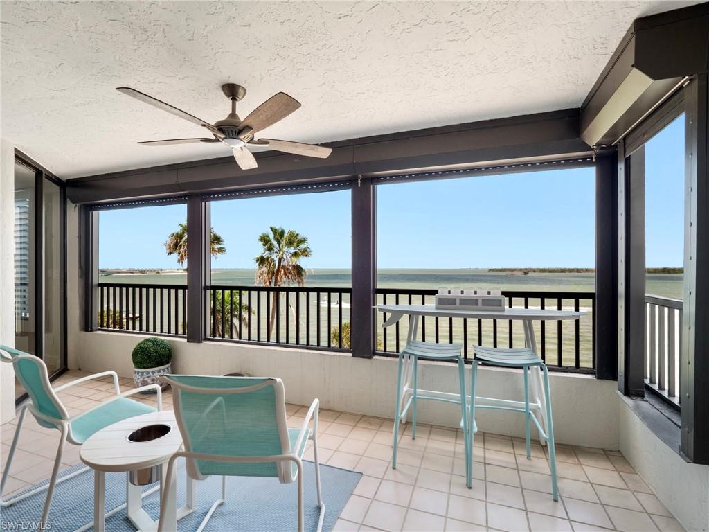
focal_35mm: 16
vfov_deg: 78.1
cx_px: 354
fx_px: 328
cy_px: 266
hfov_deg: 94.5
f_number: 7.1
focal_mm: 8
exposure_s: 1/40
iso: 200
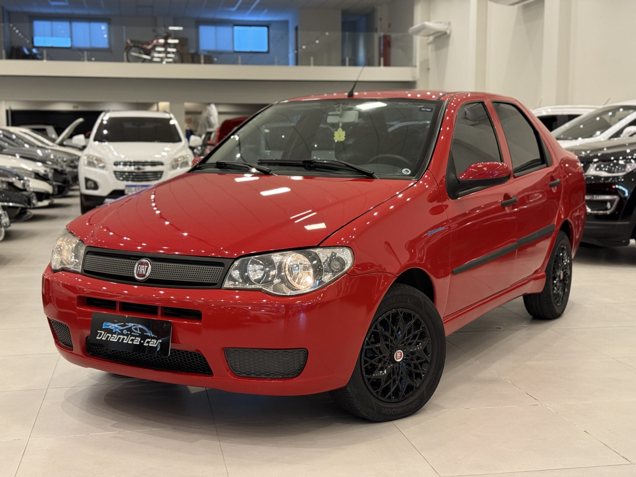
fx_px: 882
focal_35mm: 48
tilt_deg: -6.0
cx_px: 318
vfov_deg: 30.3
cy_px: 238
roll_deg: +0.2
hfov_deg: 39.7
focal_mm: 6.76
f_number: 1.78
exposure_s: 1/40
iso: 200
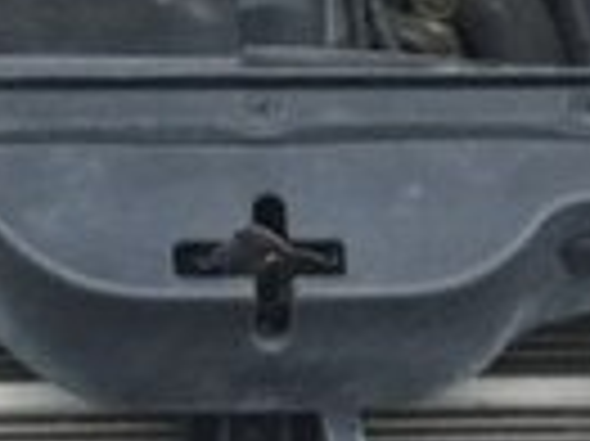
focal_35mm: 146
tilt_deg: -30.3
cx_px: 203
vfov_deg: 9.7
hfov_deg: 13.5
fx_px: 2486
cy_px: -340
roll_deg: -1.5
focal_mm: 4.15
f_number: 2.2
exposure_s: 1/8
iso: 160
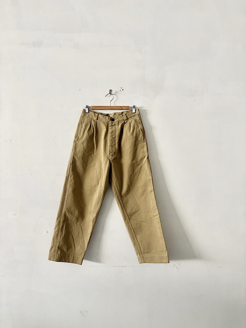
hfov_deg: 53.1
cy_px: 164
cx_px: 123
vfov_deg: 67.3
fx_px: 246
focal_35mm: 26
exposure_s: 1/60
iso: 250
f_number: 1.6
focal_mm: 5.96
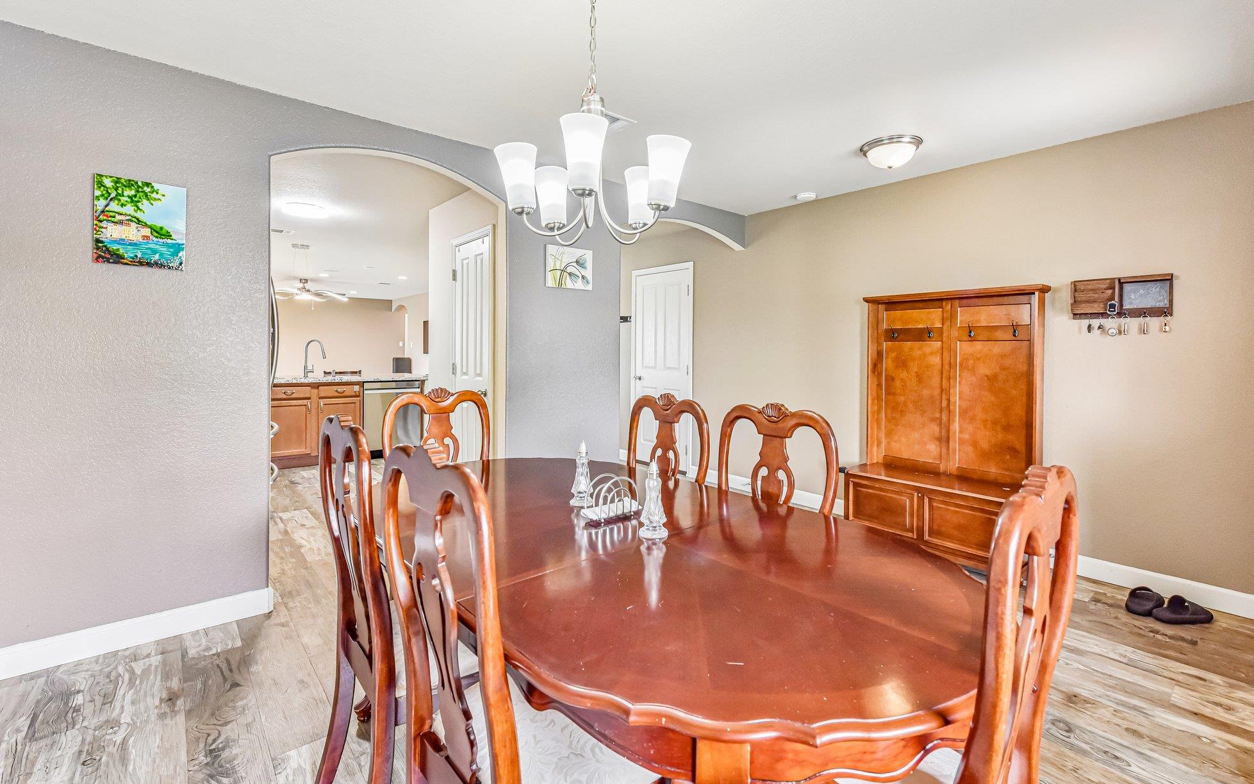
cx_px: 636
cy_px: 355
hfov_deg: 97.8
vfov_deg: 71.1
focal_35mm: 16
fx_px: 547
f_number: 8
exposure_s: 1/15
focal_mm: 15
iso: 1250
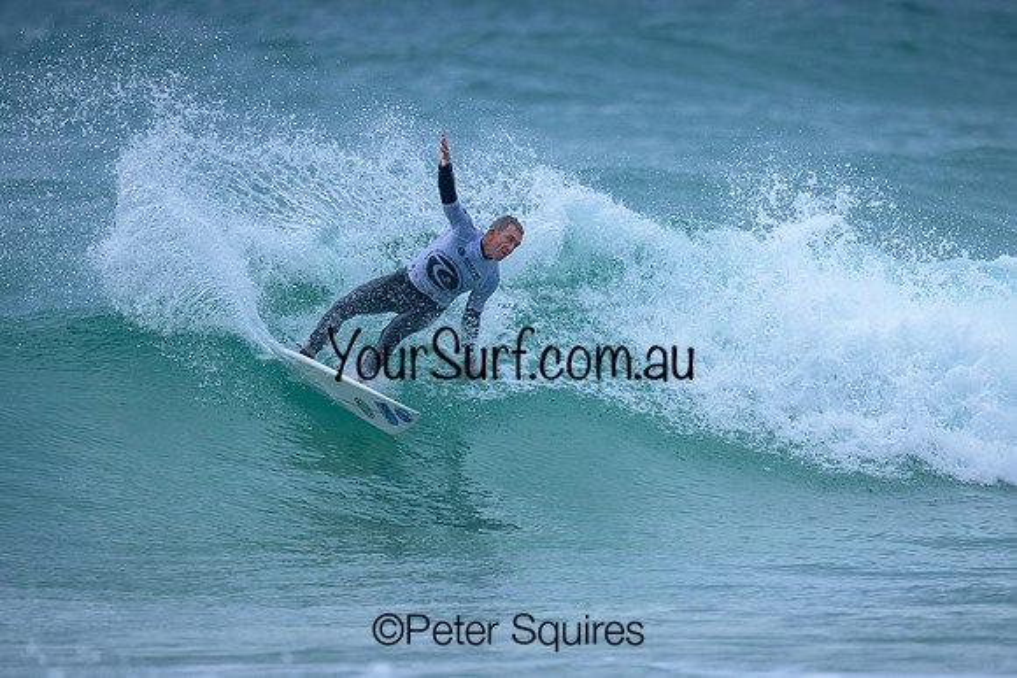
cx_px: 544
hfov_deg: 2.3
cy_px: 376
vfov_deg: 1.5
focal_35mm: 888
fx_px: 25089
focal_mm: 800
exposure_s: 1/2000
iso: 640
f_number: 6.3
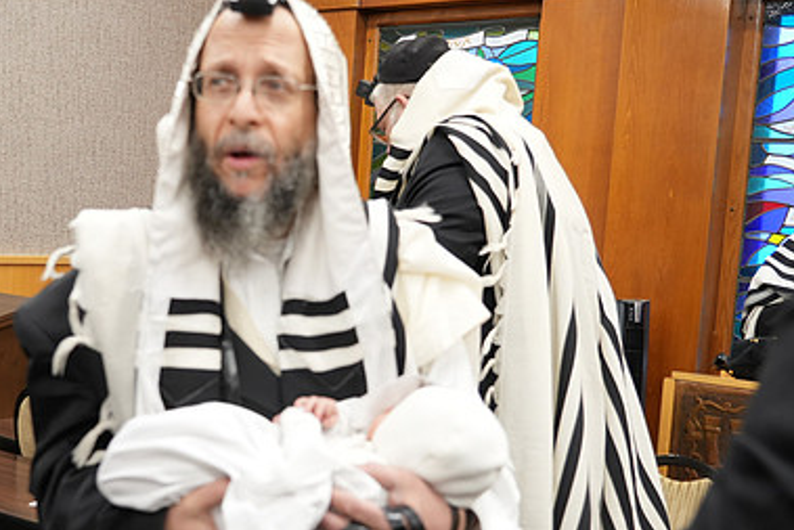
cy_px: 334
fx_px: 1081
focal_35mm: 49
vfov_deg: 27.4
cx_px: 285
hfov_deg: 40.0
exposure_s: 1/100
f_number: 4
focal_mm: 32
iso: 1600
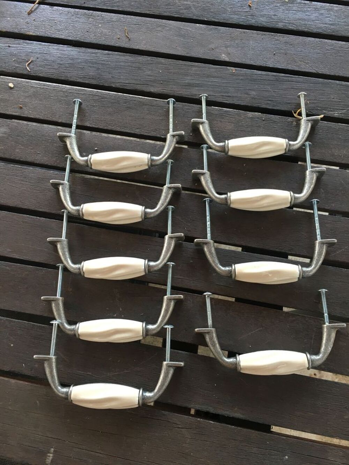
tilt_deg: -73.6
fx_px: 390
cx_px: 174
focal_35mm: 29
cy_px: 232
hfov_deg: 48.2
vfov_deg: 61.7
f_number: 2.2
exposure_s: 1/33
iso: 64
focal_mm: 4.15
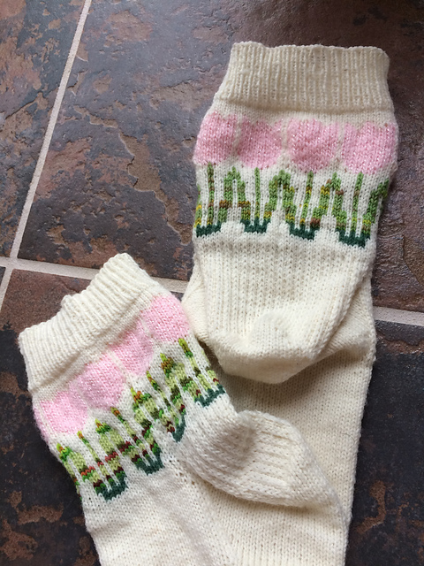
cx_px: 212
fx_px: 474
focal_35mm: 29
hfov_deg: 48.2
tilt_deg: -70.7
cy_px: 283
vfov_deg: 61.7
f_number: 2.2
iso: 50
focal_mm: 4.15
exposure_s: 1/30
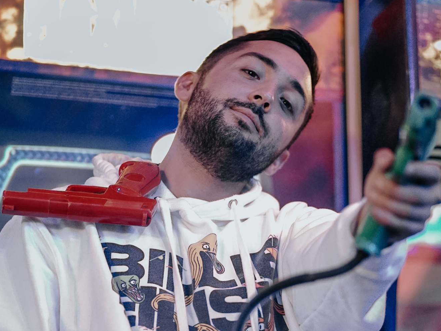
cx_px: 243
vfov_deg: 10.0
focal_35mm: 148
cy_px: 242
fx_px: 1886
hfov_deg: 13.3
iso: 4000
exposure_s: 1/40
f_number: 1.8
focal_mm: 85
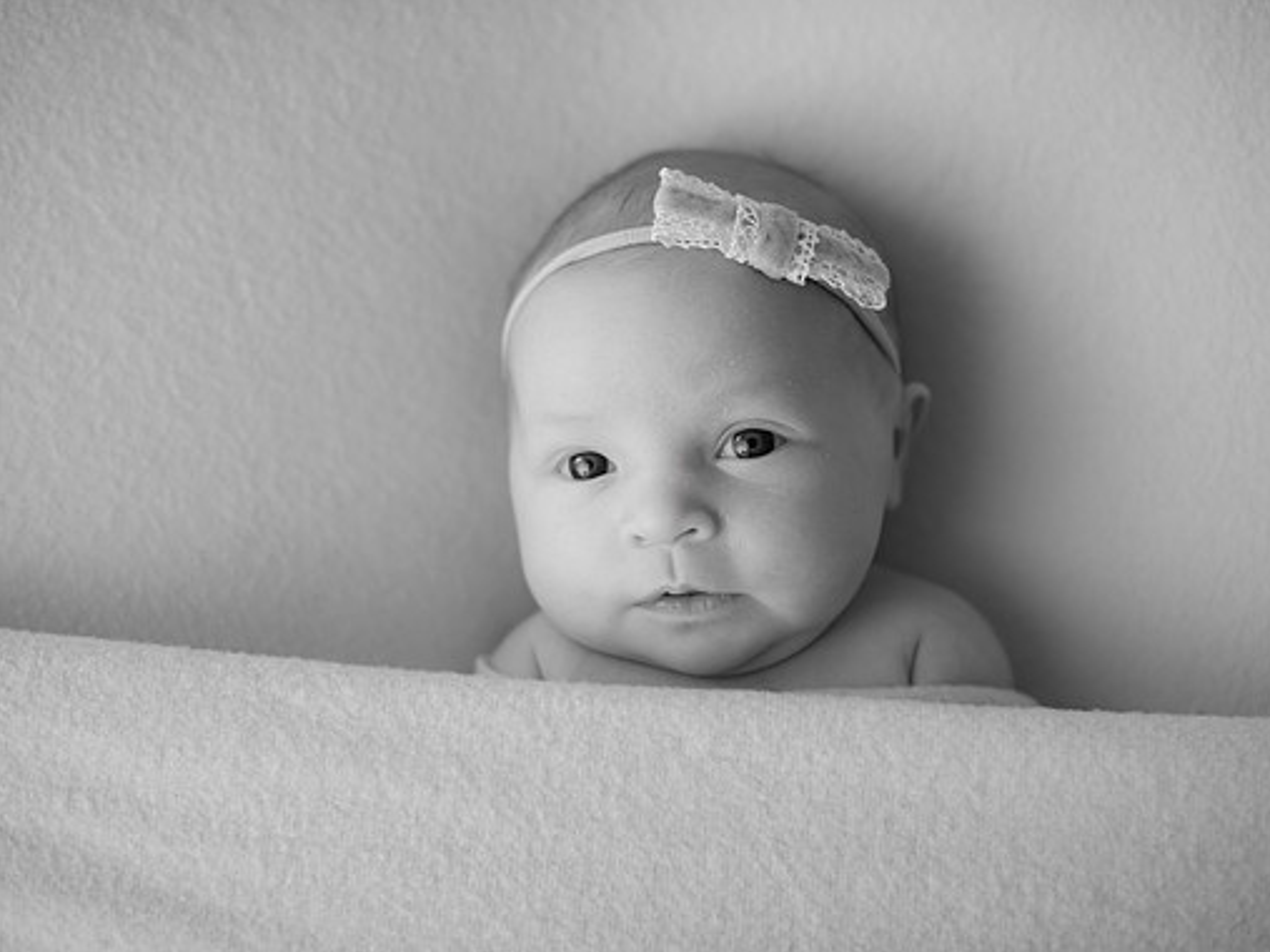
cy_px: 477
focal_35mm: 55
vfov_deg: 26.5
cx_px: 636
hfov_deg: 34.9
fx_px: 2017
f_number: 2.5
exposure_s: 1/160
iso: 100
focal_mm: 50
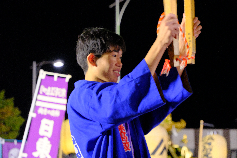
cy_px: 79
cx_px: 118
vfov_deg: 13.2
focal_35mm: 104
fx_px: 685
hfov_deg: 19.6
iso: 12800
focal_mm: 69.2
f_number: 5
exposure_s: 1/80
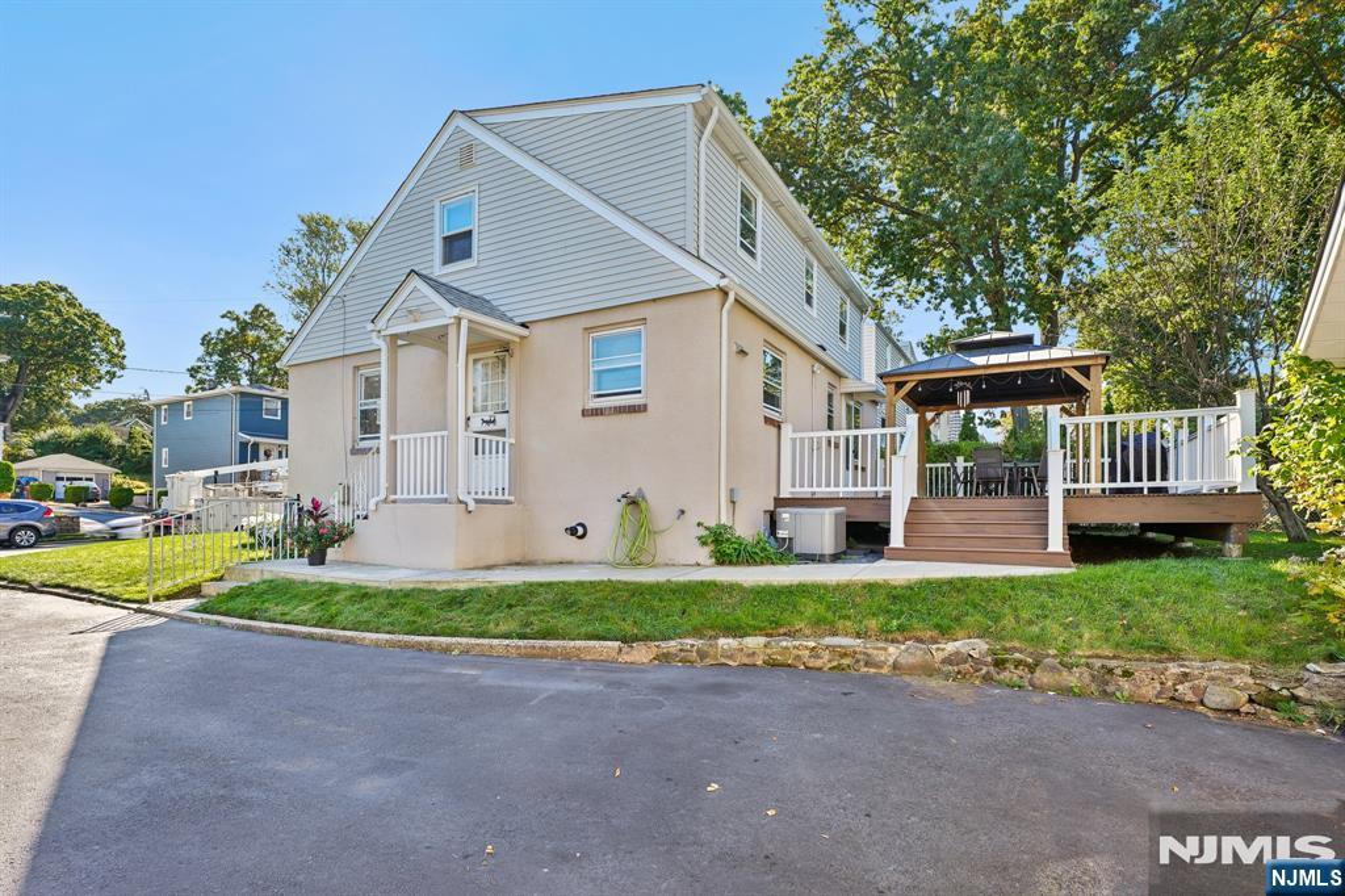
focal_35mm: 17
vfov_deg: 71.4
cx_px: 672
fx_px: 624
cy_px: 448
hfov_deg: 94.3
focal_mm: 16.7
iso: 80
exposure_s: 1/40
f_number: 8
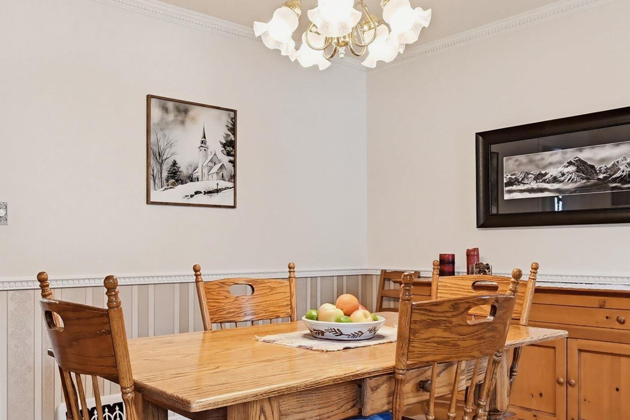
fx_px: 577
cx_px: 273
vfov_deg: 39.9
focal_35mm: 33
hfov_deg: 57.0
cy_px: 240
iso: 400
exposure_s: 1/8
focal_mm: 14
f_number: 8
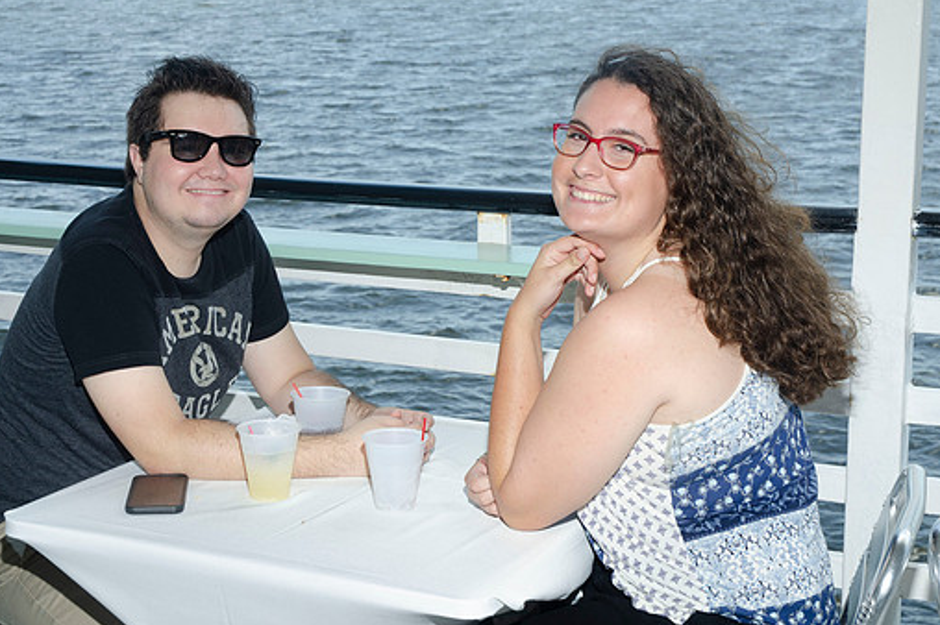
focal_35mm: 65
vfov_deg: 20.9
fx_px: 1696
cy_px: 274
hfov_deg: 30.9
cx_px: 409
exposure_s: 1/250
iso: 200
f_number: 8
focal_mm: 38
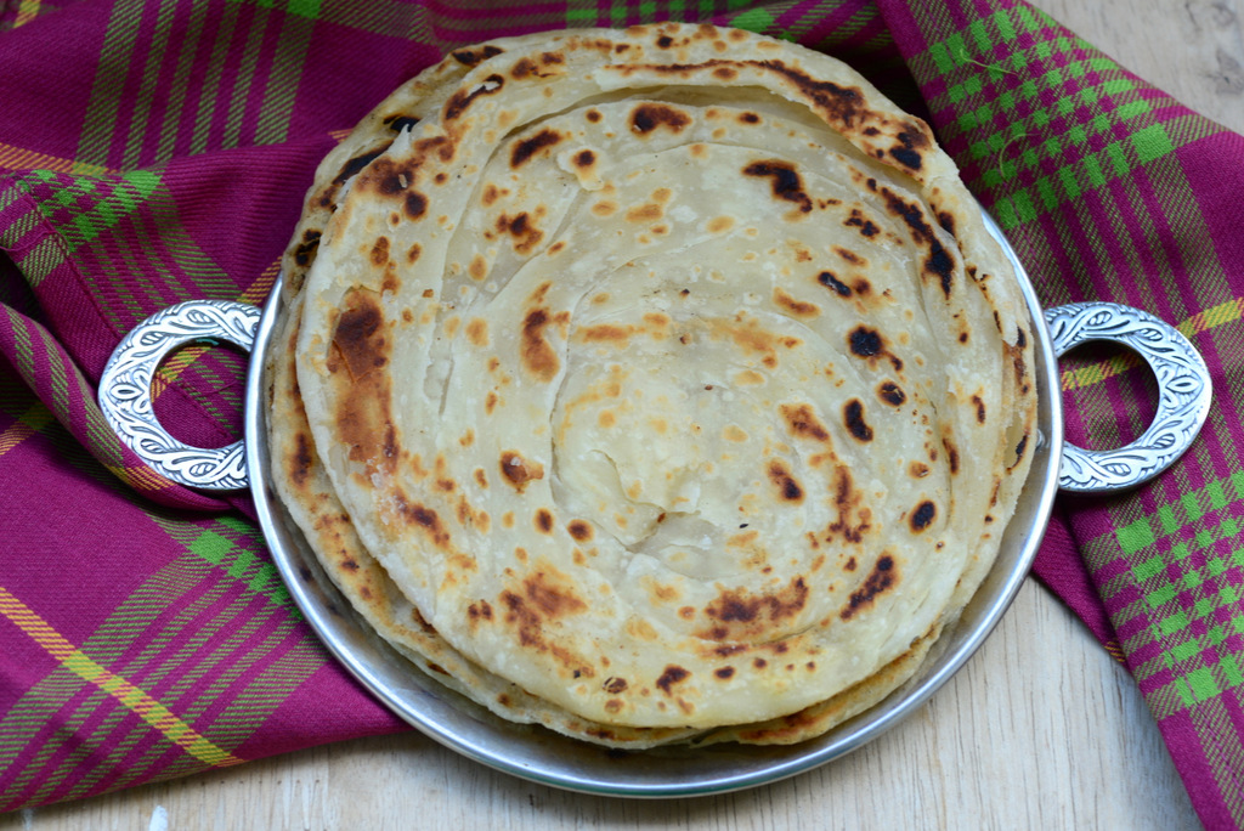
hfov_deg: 22.6
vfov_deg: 15.2
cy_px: 416
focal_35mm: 90
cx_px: 622
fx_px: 3112
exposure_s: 1/50
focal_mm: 90
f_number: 10
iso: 640
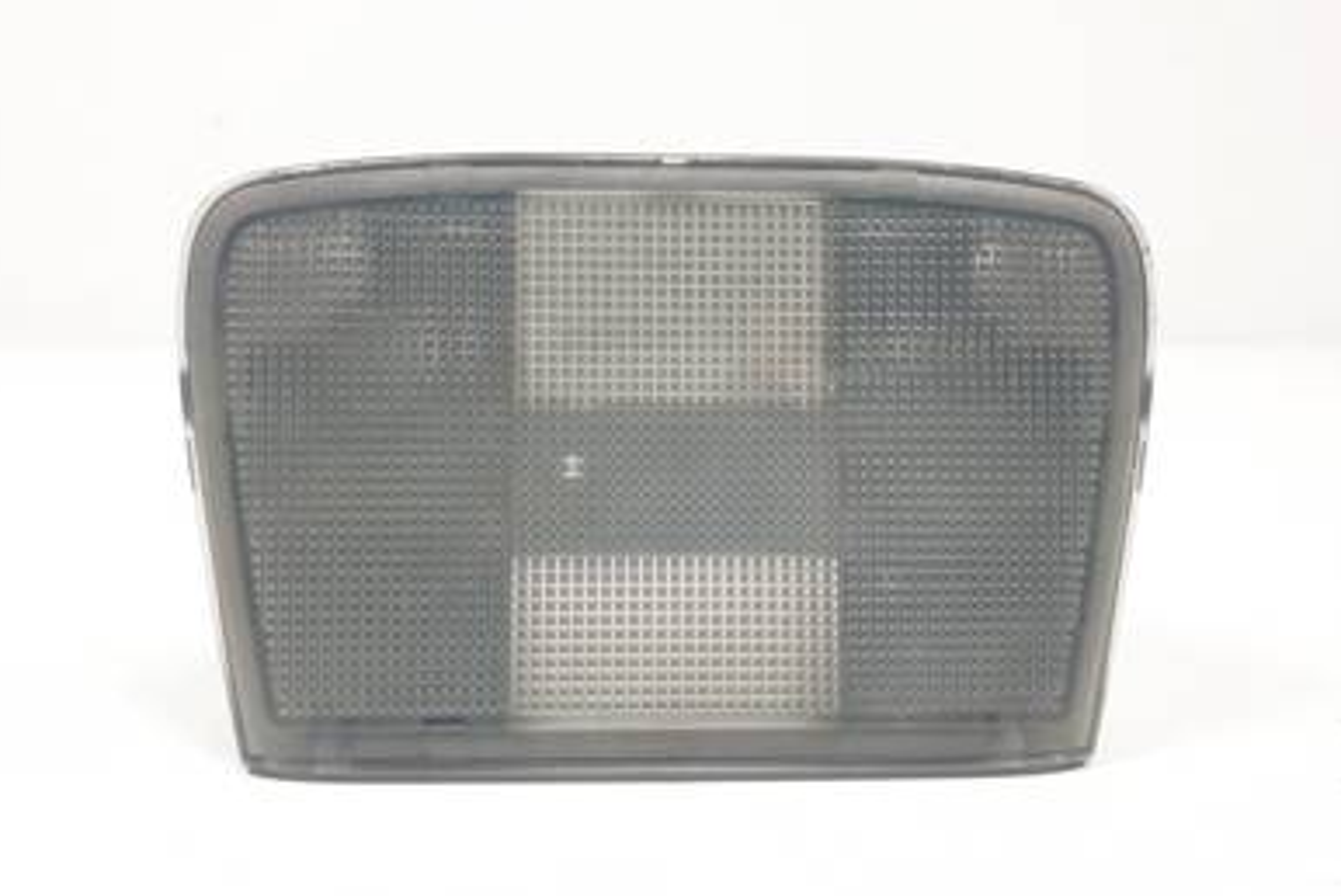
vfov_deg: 46.5
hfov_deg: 65.4
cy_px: 434
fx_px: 1044
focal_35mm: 28
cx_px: 667
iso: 50
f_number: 2.4
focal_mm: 4.3
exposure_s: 1/185
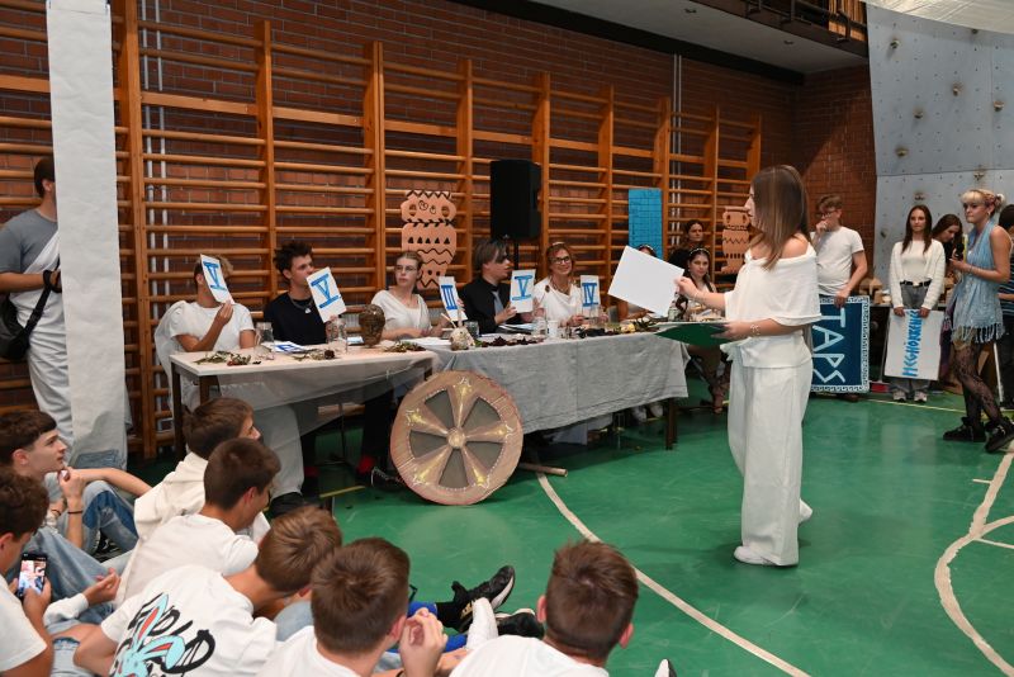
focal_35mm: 32
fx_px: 888
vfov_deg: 41.7
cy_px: 338
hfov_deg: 59.5
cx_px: 507
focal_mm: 31.5
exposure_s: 1/100
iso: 1600
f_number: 5.6
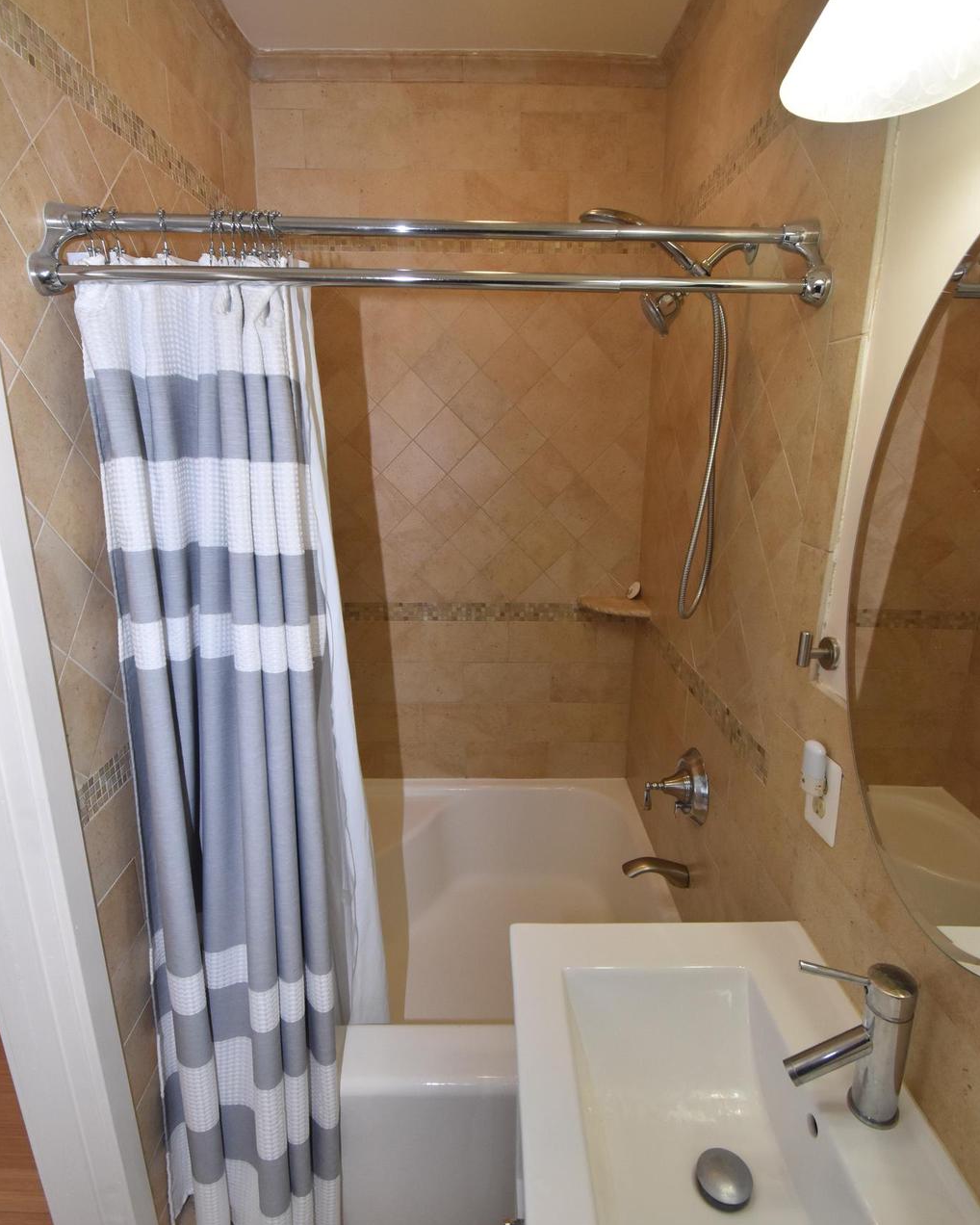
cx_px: 490
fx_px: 616
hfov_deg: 77.0
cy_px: 612
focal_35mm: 17
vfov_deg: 89.6
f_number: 7.1
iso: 800
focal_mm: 10
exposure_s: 1/100
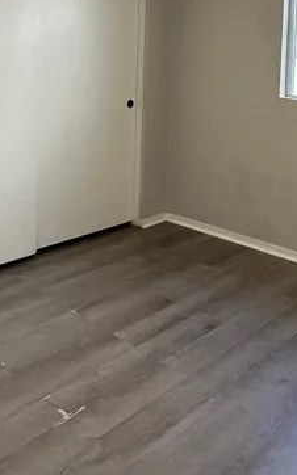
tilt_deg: -3.1
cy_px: 77
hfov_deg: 30.4
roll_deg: -2.7
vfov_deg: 44.3
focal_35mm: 42
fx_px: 544
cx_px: 187
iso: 160
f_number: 2.2
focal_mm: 2.22
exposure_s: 1/120
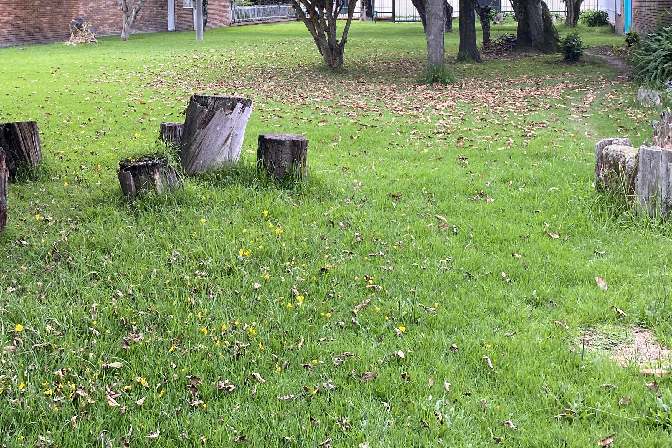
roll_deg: +0.8
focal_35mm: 45
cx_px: 247
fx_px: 840
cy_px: 48
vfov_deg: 28.7
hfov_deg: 43.2
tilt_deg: -3.6
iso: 80
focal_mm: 4.25
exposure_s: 1/122
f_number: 1.8
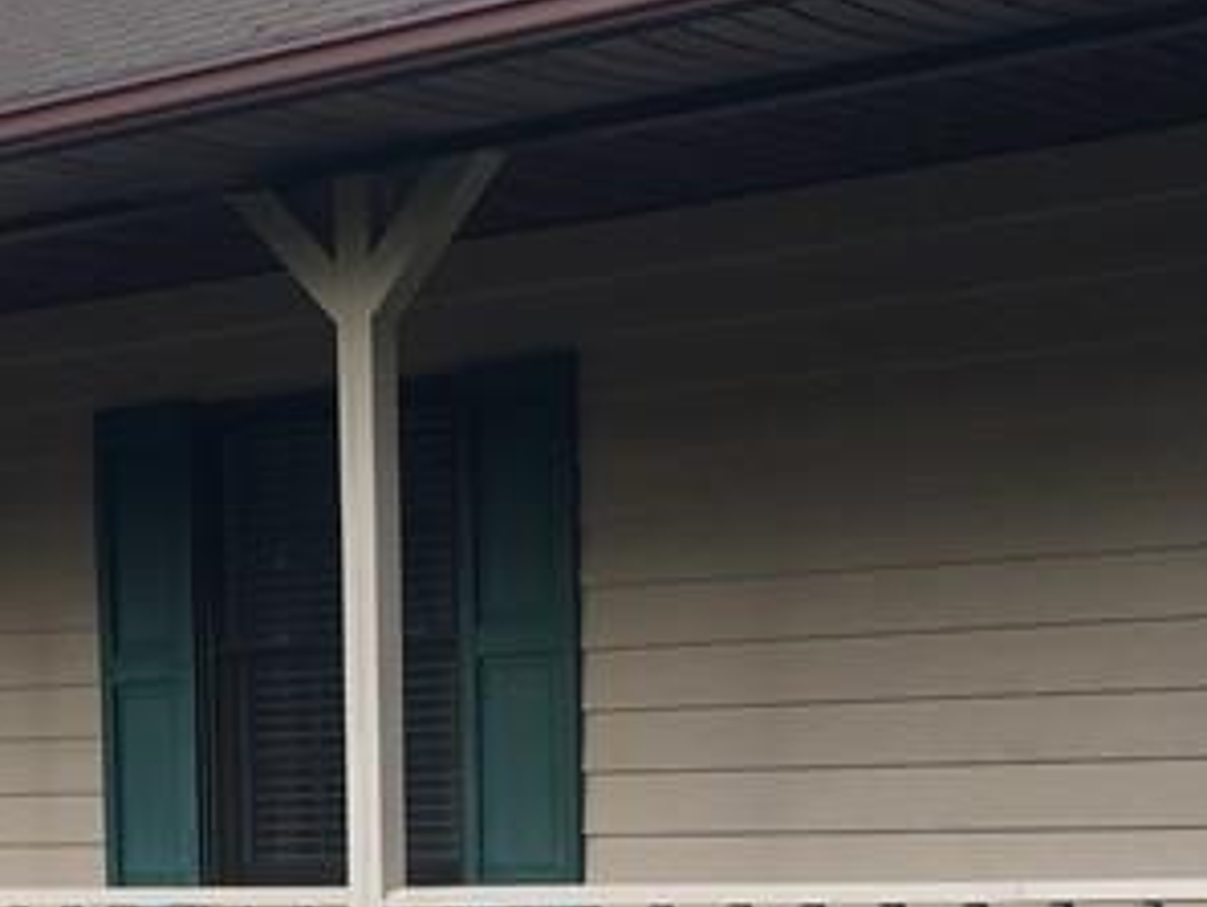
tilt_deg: -6.0
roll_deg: +1.5
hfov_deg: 19.3
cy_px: 1155
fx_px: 3488
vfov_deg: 14.2
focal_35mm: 100
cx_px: 126
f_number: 2.2
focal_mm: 4.15
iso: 25
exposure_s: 1/238
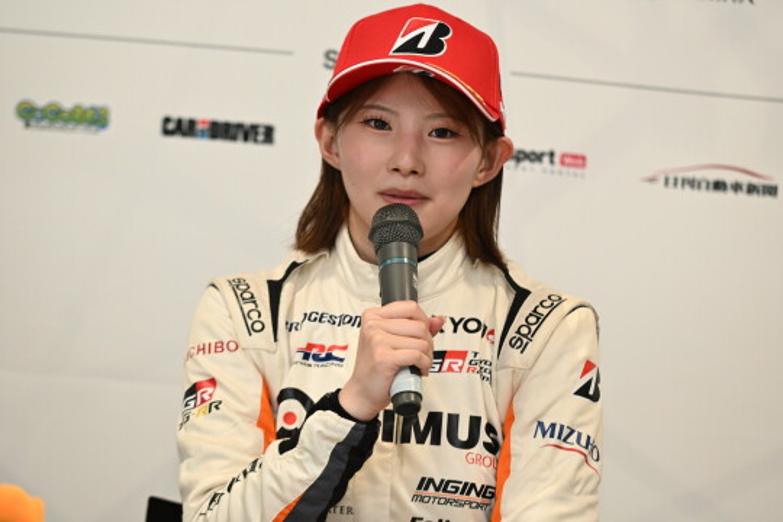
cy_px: 261
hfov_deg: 10.5
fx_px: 4241
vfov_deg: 7.0
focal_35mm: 195
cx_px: 392
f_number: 2.8
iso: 720
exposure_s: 1/200
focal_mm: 130
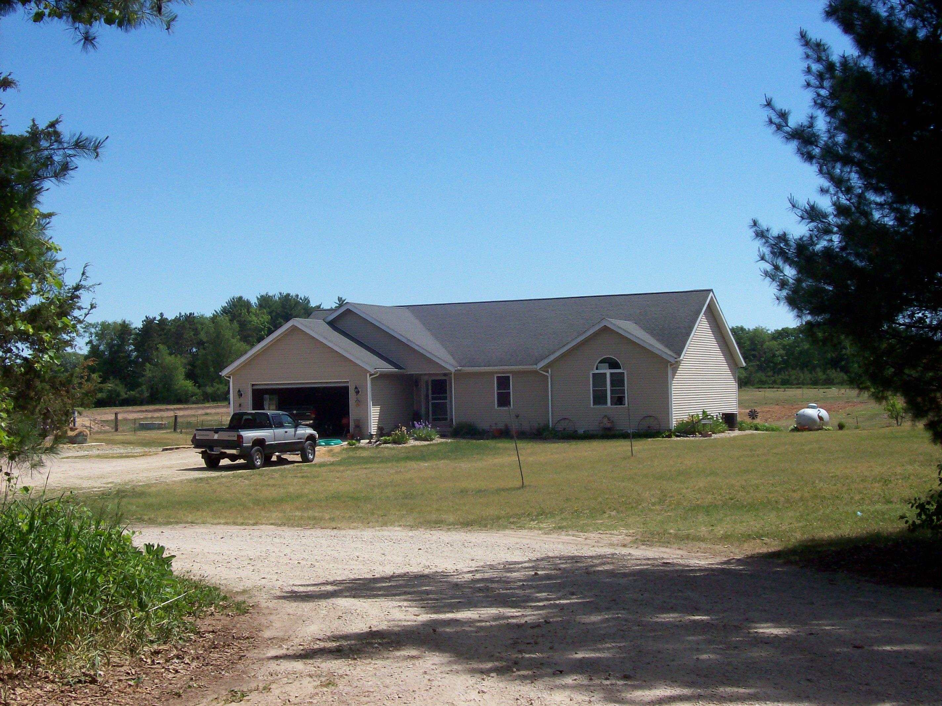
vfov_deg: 26.1
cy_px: 353
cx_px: 471
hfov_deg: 34.4
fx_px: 1523
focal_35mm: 56
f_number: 6
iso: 80
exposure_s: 1/594
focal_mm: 9.4
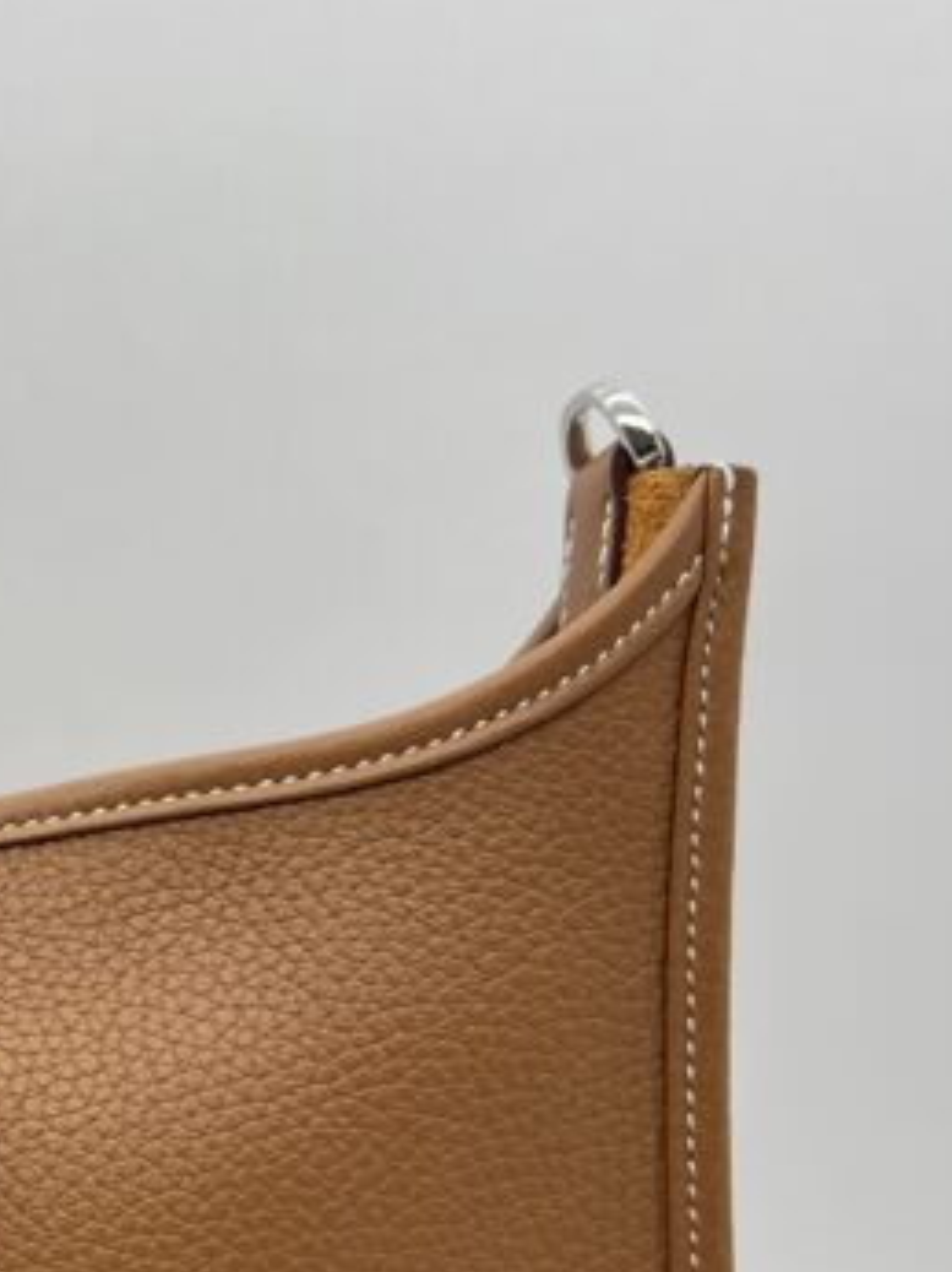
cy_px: 1195
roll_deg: +0.2
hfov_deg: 18.4
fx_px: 2827
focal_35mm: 77
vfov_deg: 24.5
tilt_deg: -3.3
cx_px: -114
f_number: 1.5
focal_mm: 5.7
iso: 32
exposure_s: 1/115
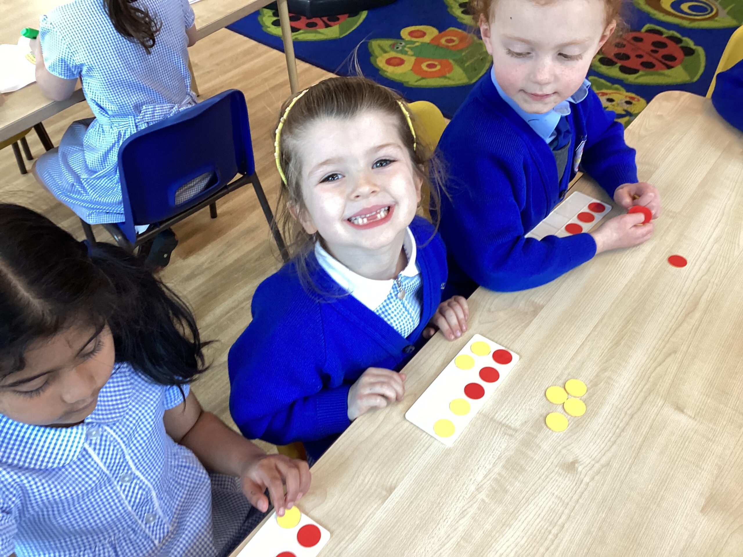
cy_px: 278
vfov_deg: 45.4
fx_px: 665
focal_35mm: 31
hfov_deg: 58.4
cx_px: 372
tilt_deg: -45.7
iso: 160
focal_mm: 3.3
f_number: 2.4
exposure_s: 1/50
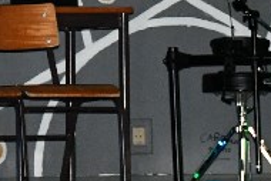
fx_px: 3774
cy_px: -108
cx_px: 86
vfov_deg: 2.7
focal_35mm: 501
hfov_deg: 4.1
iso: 2500
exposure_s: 1/60
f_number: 5.3
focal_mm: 62
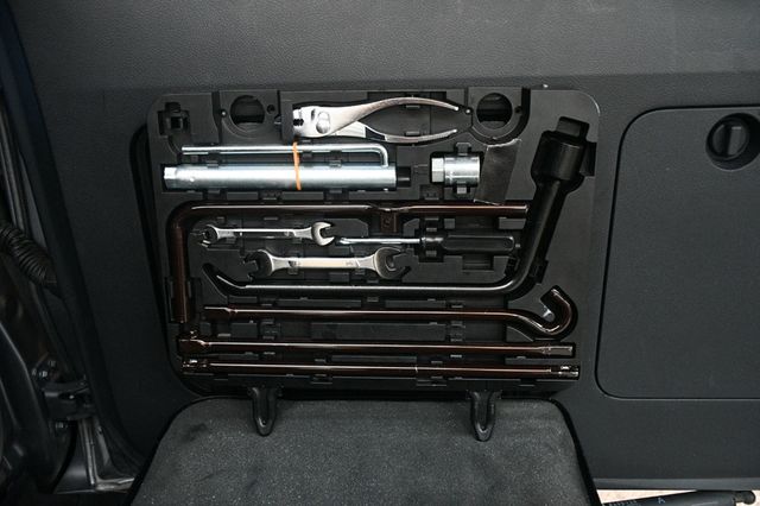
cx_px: 380
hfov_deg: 57.2
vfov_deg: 39.9
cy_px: 253
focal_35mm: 33
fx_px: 696
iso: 3200
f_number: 3.5
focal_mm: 22
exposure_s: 1/100
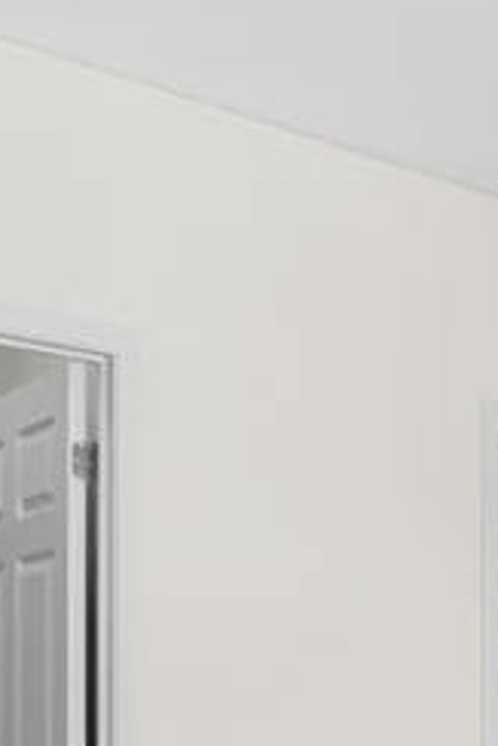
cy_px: 735
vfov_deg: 29.8
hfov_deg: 16.1
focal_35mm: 63
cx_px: 1033
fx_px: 1305
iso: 400
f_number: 8
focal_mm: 10
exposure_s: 1/6
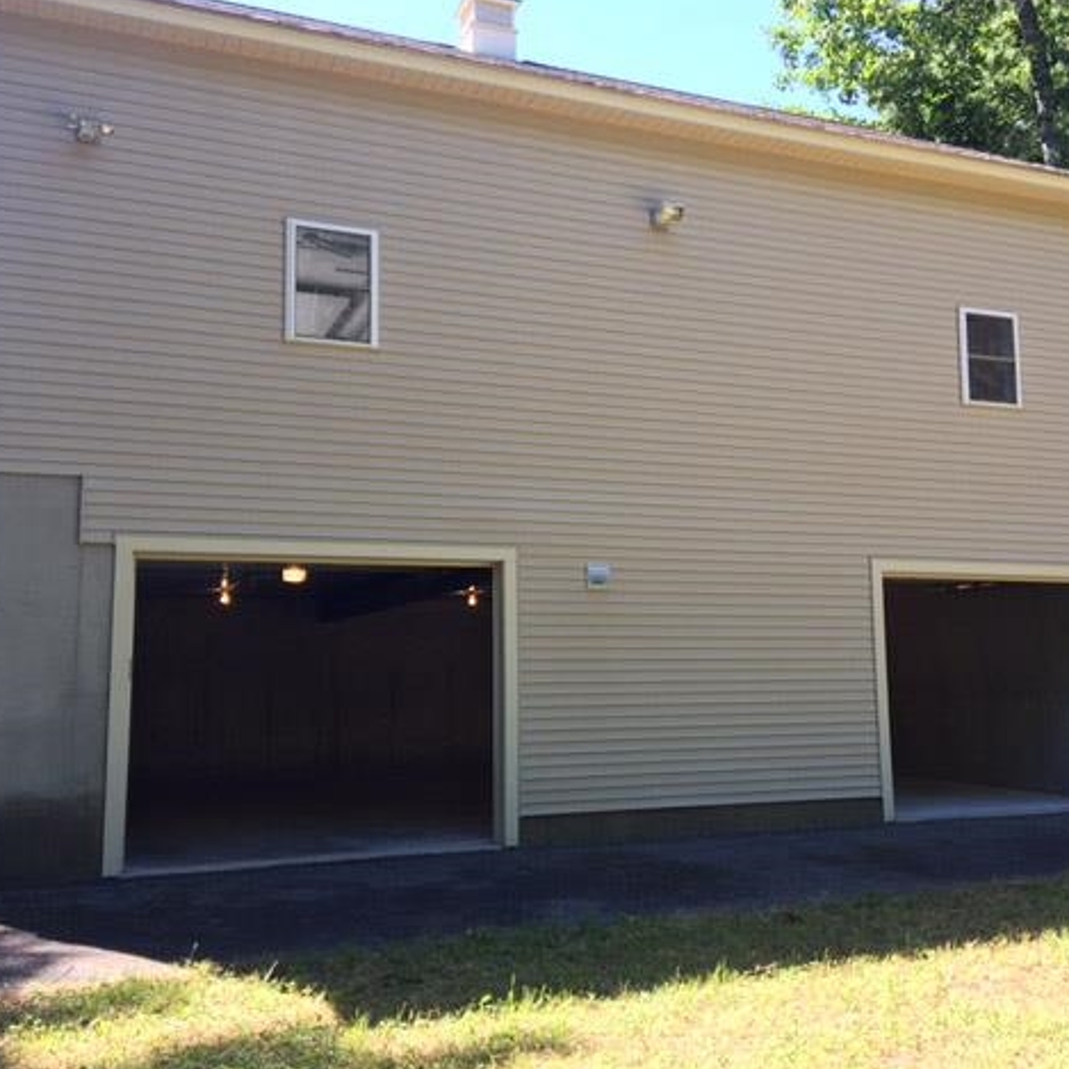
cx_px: 588
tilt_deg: +6.3
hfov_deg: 47.2
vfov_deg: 47.2
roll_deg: +0.3
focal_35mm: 35
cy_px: 527
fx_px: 1223
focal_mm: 4.15
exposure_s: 1/130
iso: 25
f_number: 2.2
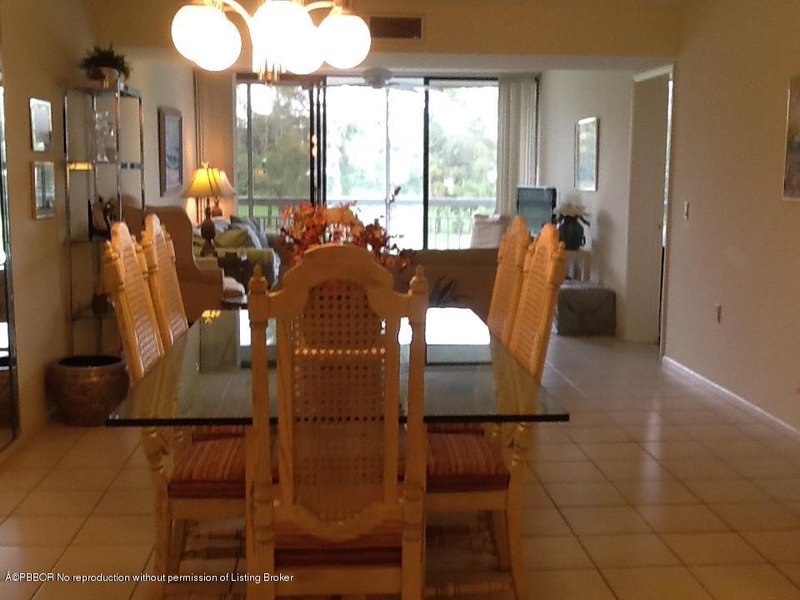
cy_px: 300
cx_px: 400
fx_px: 1017
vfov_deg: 32.9
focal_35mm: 44
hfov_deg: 42.9
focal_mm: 2.03
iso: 50
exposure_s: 1/30
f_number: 2.4
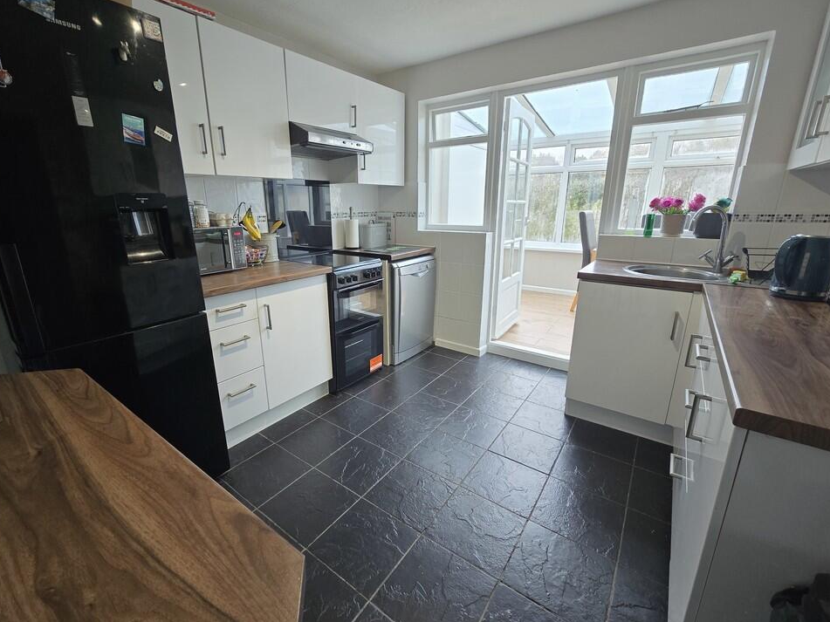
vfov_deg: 85.6
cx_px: 392
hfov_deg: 102.0
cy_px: 304
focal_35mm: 14
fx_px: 336
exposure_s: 1/50
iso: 80
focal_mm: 2.2
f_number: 2.2
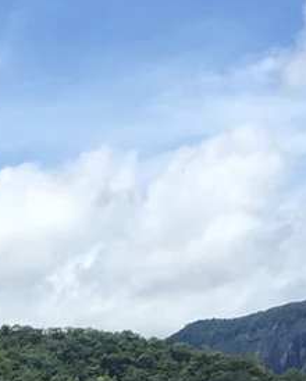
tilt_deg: -3.8
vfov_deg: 9.1
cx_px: -355
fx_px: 2236
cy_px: 797
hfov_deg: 7.4
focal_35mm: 198
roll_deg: +5.2
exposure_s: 1/1637
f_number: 2.2
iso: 25
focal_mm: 4.15
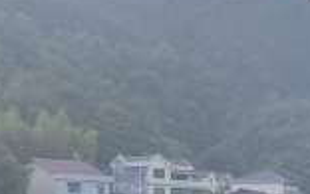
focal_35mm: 125
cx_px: 703
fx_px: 1058
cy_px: 281
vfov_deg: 10.2
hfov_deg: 13.2
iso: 50
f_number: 1.88
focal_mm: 5.56
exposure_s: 1/286
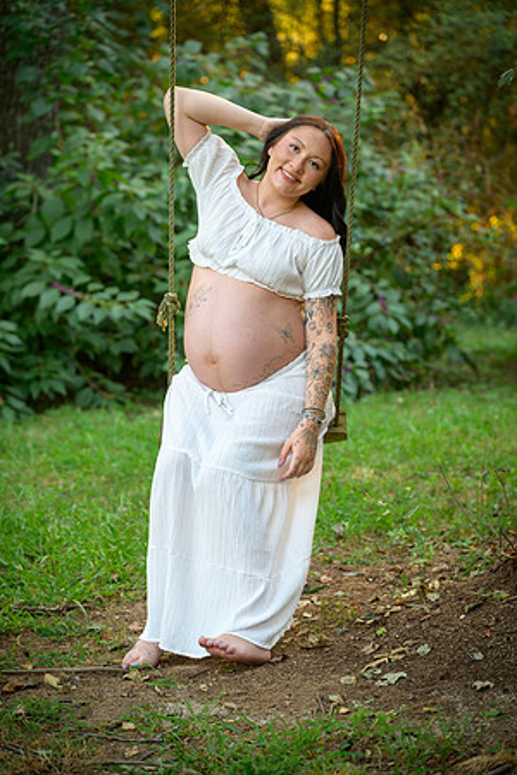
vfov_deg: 19.5
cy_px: 388
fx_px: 2262
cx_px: 258
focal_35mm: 105
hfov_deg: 13.0
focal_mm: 105
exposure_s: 1/125
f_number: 4
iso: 1100
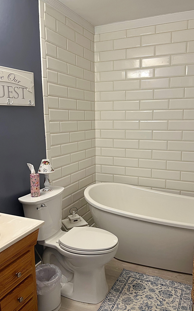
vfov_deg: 66.5
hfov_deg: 44.4
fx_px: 237
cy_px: 157
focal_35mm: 28
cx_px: 114
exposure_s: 1/60
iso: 125
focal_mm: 5.7
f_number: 1.5
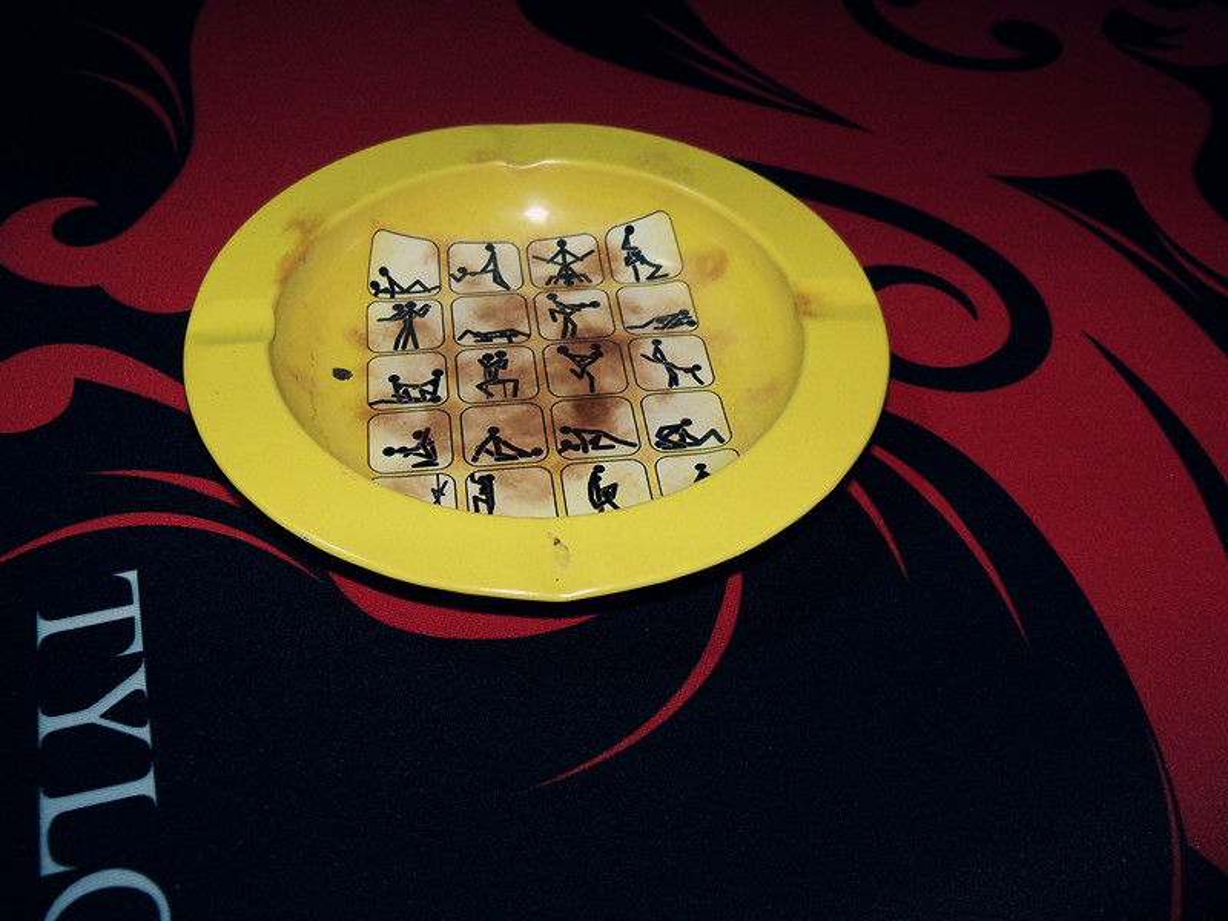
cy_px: 460
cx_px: 614
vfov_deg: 40.7
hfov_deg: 52.6
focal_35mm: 35
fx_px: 1242
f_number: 3.5
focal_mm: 6.2
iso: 200
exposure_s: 1/30
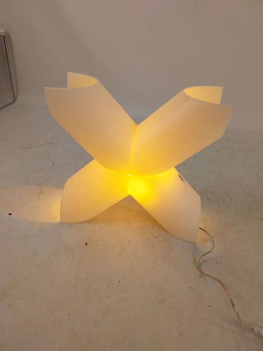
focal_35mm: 26
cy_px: 176
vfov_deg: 67.3
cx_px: 132
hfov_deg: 53.0
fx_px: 263
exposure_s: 1/100
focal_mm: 4
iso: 40
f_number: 1.8
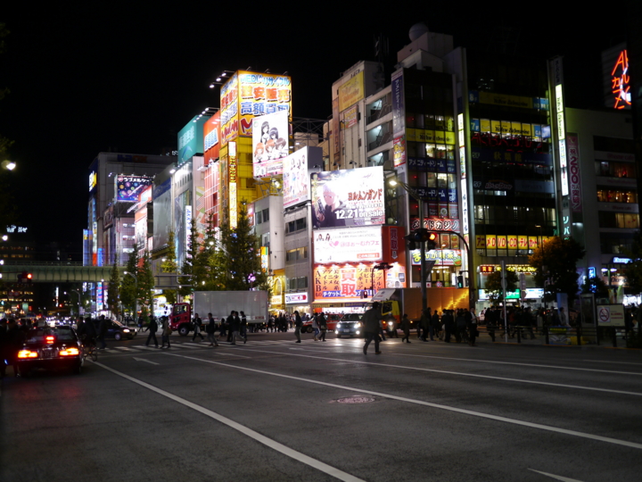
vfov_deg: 36.0
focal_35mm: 40
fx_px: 742
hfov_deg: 46.8
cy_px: 241
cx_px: 321
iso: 250
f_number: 1.7
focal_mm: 20
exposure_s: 1/60
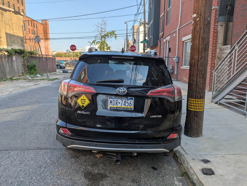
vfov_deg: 54.9
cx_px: 124
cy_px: 93
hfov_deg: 69.4
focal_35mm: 25
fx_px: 178
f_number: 1.89
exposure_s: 1/974
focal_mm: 5.43
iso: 45
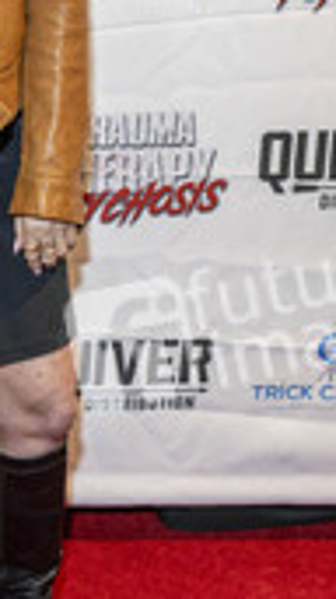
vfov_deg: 29.3
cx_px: -74
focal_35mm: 71
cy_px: 154
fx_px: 1126
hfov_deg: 16.2
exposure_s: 1/200
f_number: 5.6
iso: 800
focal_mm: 29
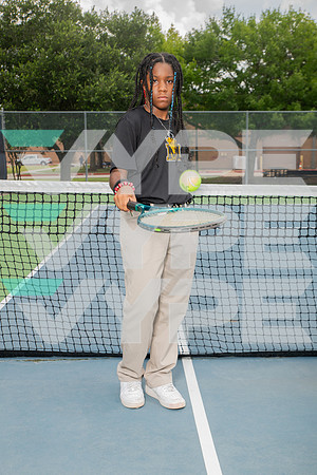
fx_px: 581
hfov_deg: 30.5
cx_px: 158
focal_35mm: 44
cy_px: 238
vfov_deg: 44.5
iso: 100
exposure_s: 1/250
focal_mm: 44
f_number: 6.3
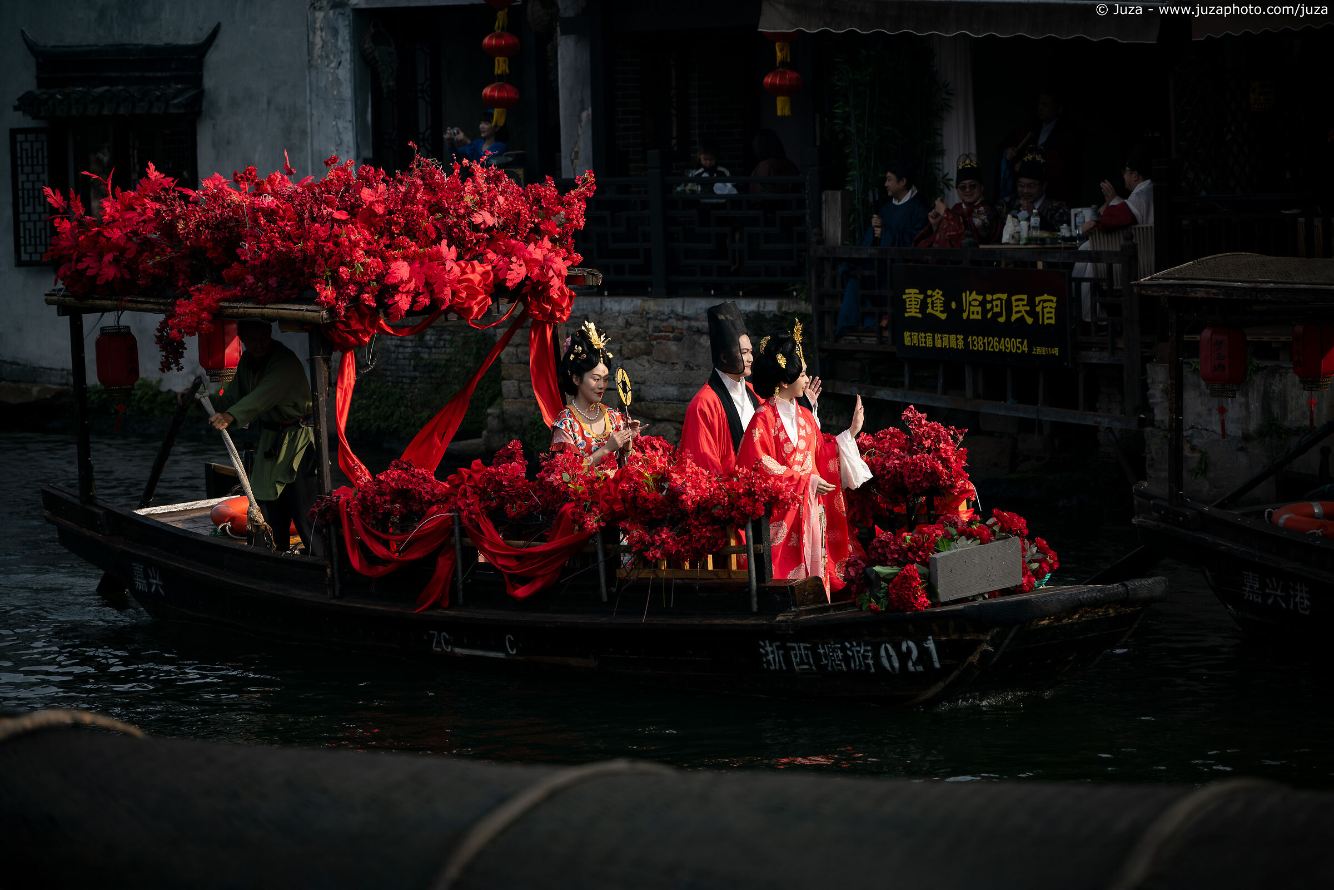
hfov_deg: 17.1
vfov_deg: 11.4
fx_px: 4446
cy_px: 445
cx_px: 667
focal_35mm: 120
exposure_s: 1/1600
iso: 200
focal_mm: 120
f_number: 4
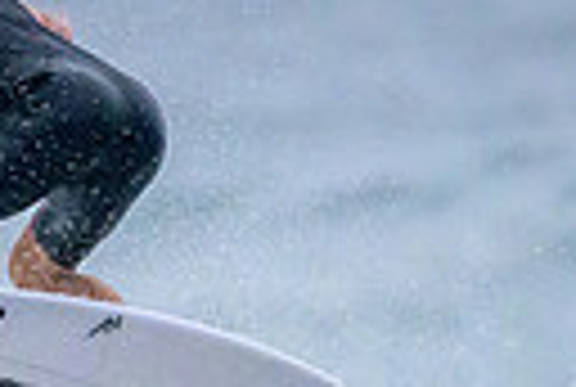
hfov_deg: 0.5
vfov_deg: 0.3
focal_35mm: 4390
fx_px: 70404
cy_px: 732
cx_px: 136
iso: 3600
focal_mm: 800
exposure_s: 1/2000
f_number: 6.3
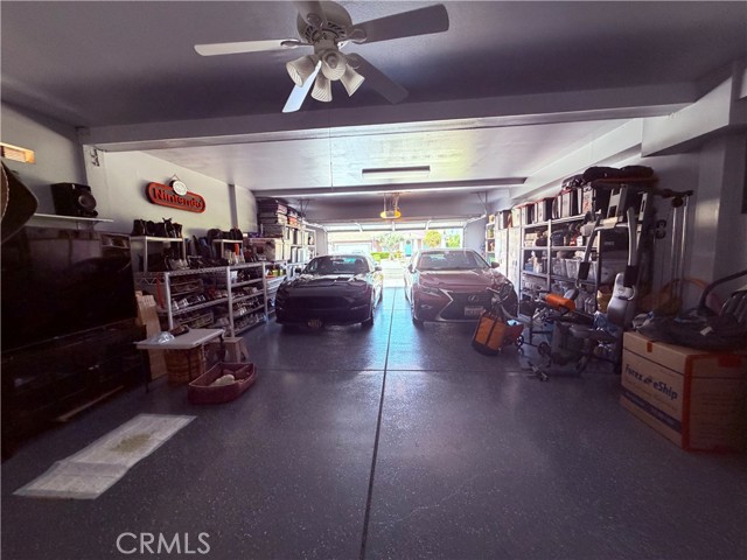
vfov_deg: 85.7
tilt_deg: -6.7
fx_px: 302
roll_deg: +1.7
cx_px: 374
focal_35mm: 14
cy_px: 280
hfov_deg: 102.1
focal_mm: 2.22
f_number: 2.2
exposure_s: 1/108
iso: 320
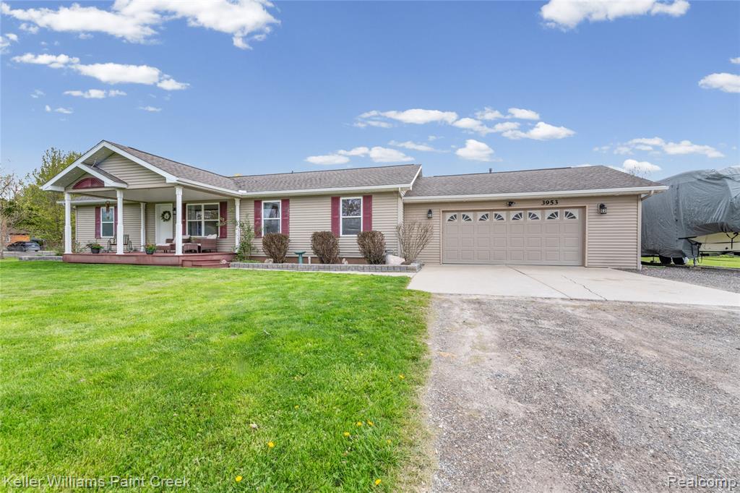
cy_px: 246
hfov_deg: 104.3
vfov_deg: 81.2
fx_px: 288
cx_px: 370
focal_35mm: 14
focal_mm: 14
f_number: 10
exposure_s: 1/100
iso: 400
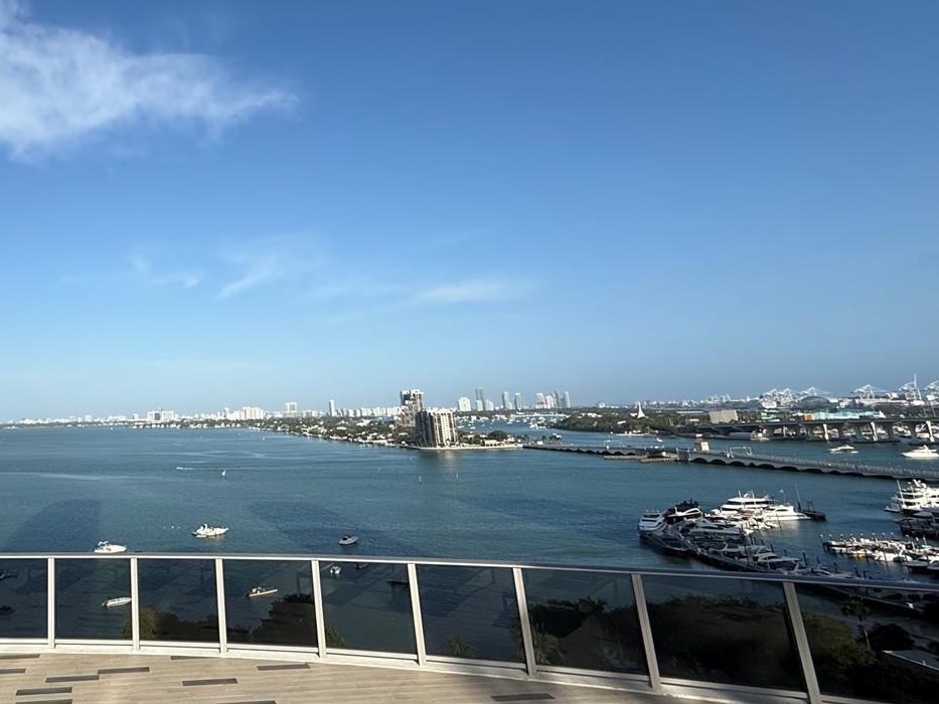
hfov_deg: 63.6
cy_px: 273
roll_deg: +1.7
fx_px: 651
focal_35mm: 24
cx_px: 154
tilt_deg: +11.8
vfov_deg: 56.3
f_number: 2.2
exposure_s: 1/3460
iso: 50
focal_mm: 2.22
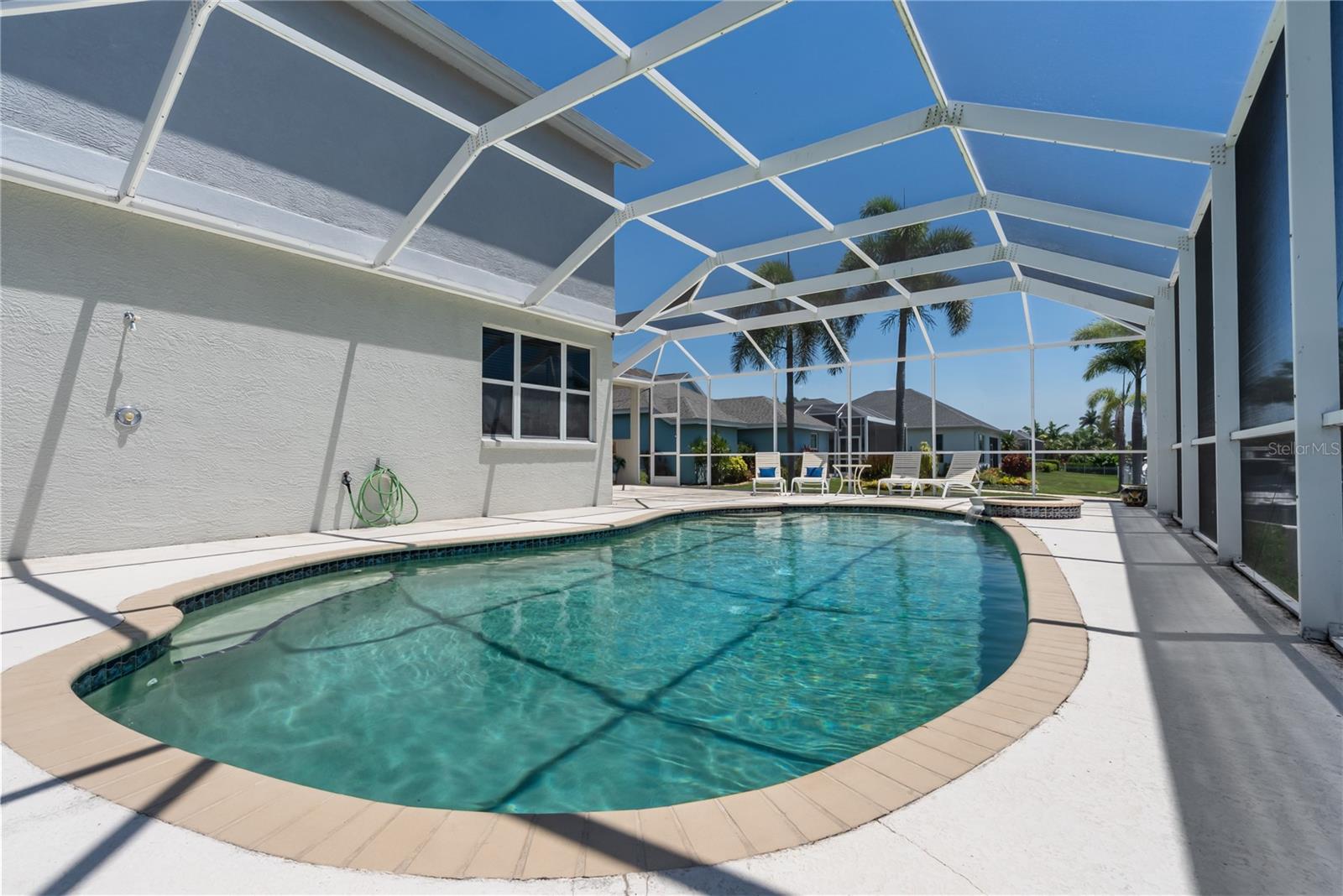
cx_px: 672
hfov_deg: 96.7
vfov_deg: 73.8
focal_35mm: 16
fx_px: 597
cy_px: 448
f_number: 19
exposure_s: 1/200
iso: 320
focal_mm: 16
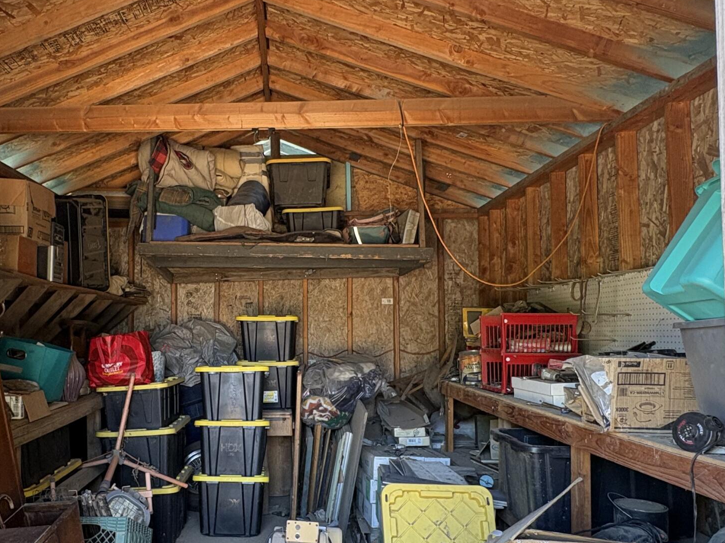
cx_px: 253
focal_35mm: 29
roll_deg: -0.6
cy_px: 316
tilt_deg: +1.4
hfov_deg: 60.5
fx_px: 607
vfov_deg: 48.0
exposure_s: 1/60
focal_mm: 2.22
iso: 250
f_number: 2.2
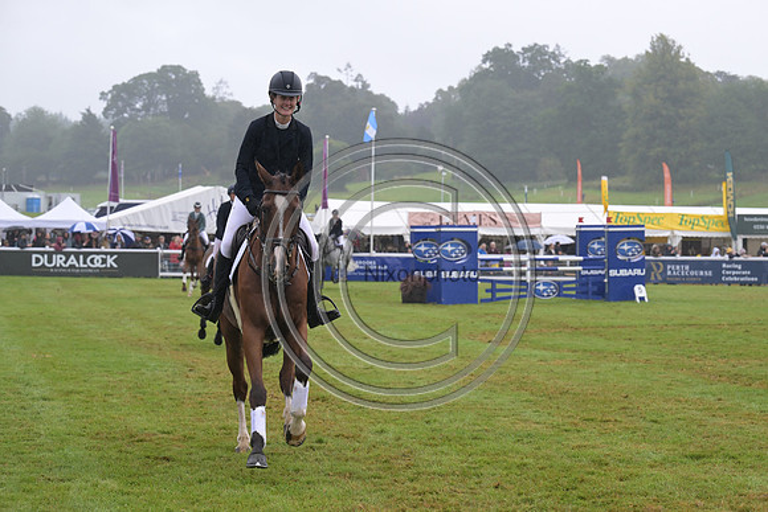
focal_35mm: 94
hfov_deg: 21.7
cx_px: 384
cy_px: 256
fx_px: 2006
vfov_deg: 14.6
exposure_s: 1/800
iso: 800
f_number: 5.6
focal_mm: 94
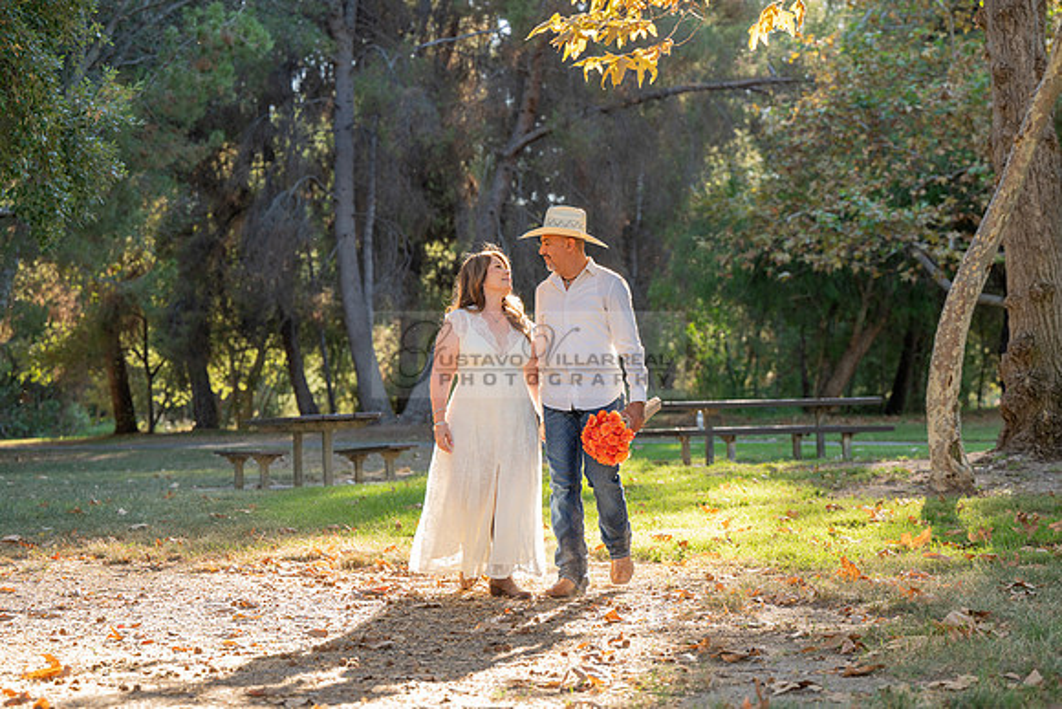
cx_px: 531
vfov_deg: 15.9
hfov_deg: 23.6
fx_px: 2537
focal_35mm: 86
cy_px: 354
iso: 200
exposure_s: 1/200
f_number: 4
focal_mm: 86
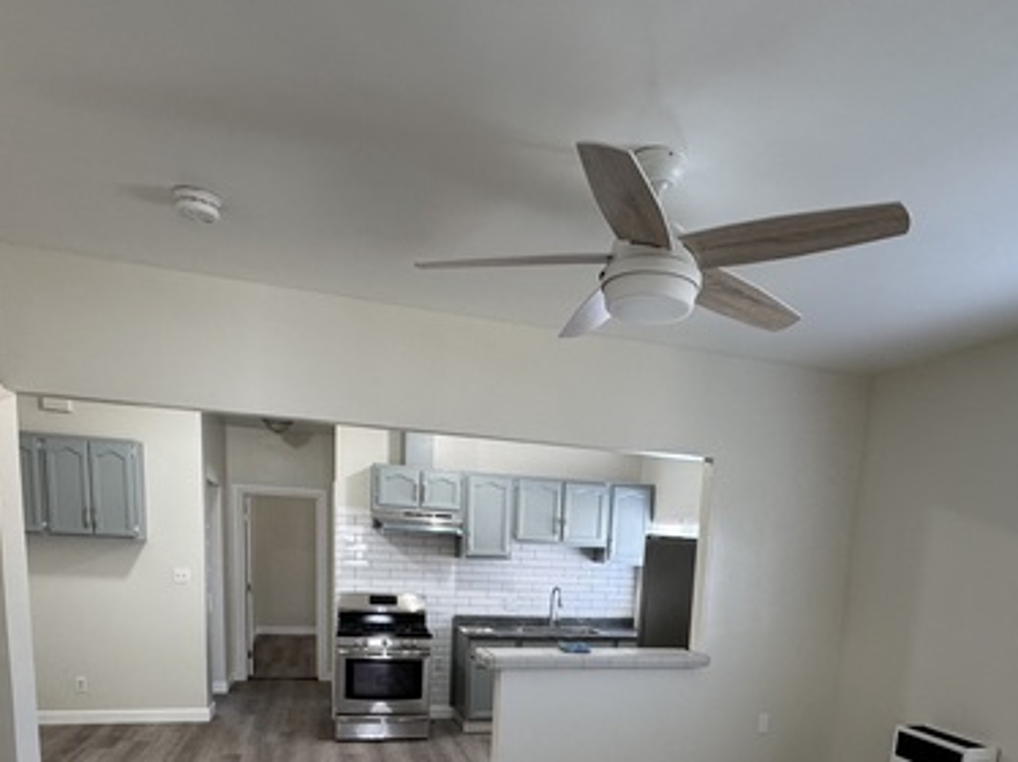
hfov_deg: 69.3
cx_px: 551
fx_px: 735
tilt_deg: -10.2
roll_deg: -3.0
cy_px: 664
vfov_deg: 49.7
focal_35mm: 25
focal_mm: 2.22
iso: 250
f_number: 2.2
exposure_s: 1/60
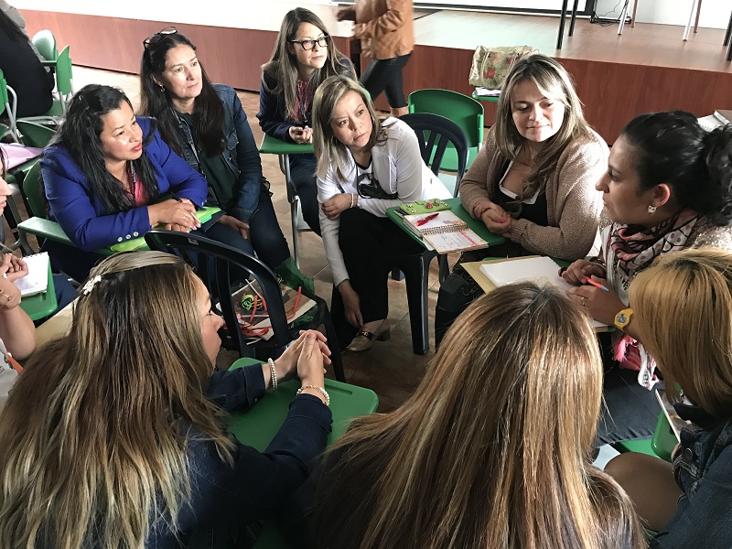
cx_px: 366
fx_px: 592
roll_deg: +3.0
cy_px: 274
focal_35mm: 28
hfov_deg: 63.4
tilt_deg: -31.8
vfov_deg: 49.7
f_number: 1.8
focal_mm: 3.99
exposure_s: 1/15
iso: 80
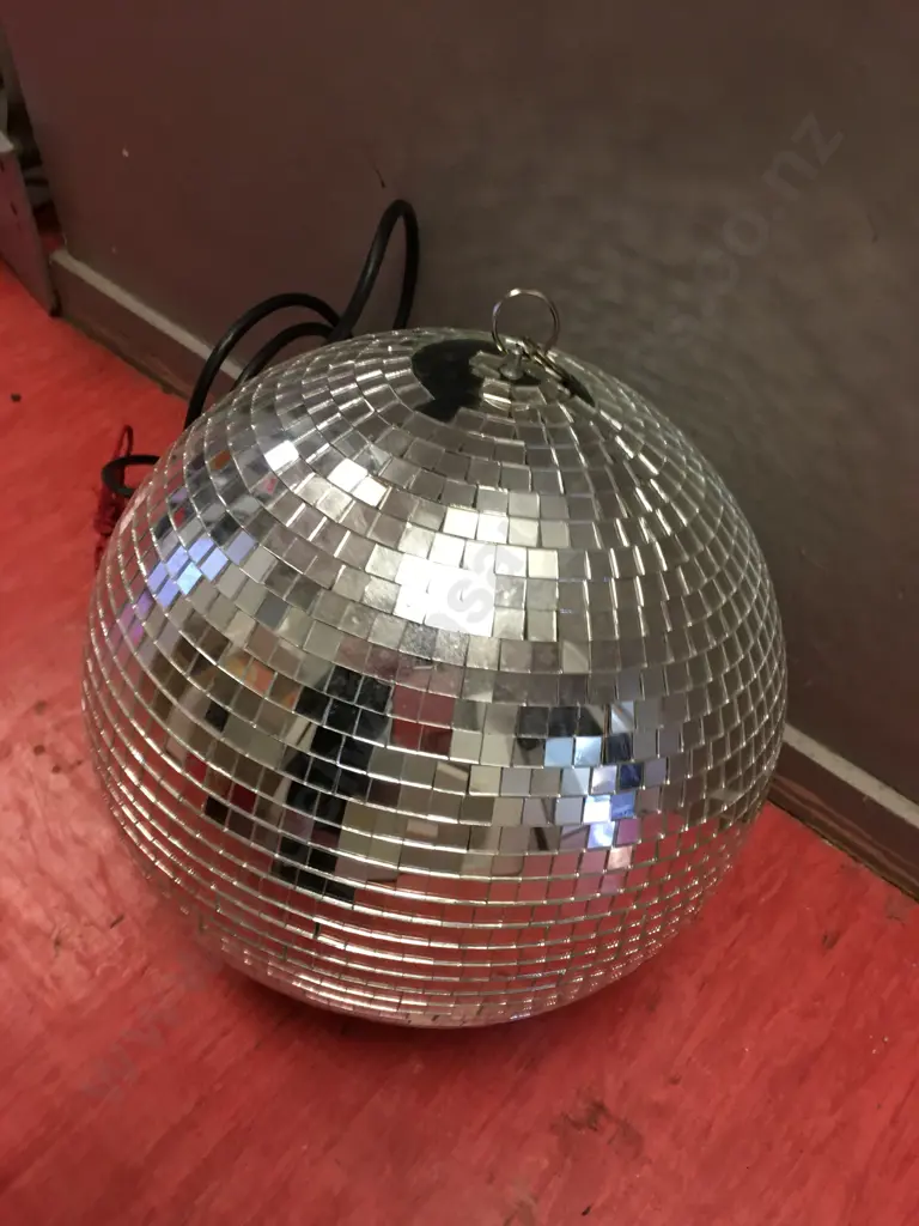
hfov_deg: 48.2
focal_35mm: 29
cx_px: 460
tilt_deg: -51.7
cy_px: 613
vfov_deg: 61.7
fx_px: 1027
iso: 64
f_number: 2.2
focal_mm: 4.15
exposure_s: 1/17
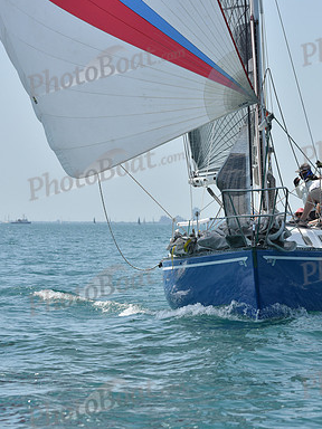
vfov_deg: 10.5
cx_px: 244
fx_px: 2344
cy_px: 214
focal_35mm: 189
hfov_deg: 7.8
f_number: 8
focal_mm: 130
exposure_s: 1/1250
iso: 250
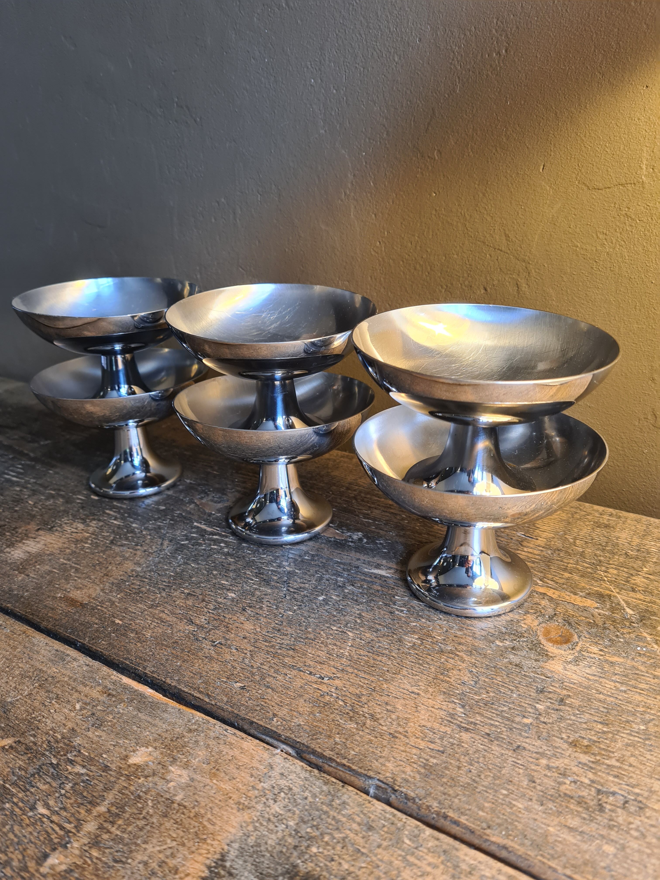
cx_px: 330
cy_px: 440
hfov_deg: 53.1
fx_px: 661
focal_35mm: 26
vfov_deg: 67.3
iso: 200
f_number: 1.8
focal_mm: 5.4
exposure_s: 1/50
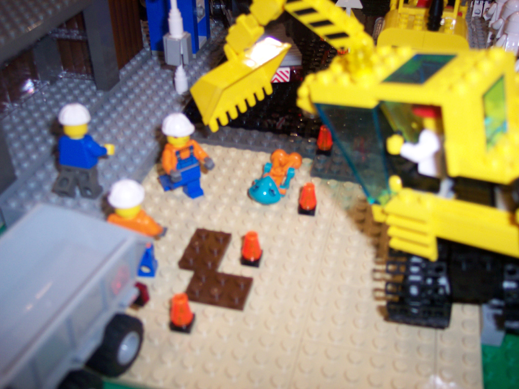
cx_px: 260
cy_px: 194
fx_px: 569
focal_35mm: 38
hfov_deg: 49.0
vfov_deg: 37.7
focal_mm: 8
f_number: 2.8
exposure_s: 1/30
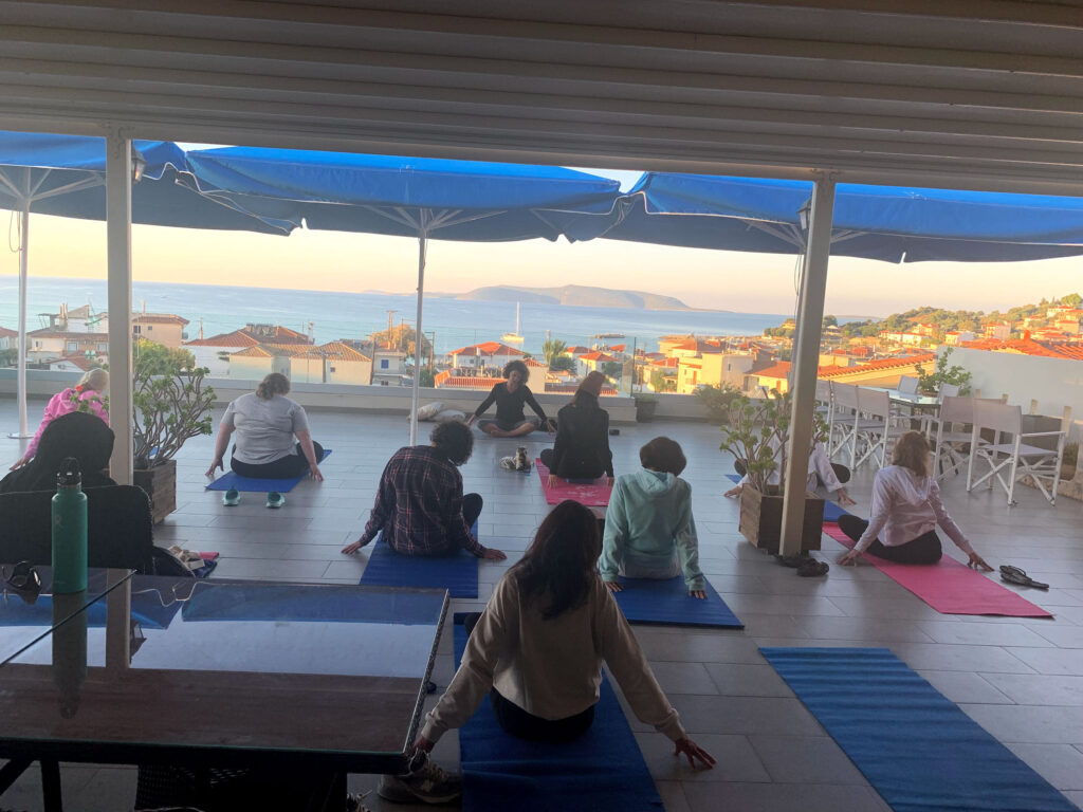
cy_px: 406
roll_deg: -2.0
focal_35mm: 26
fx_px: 813
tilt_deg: -6.4
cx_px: 542
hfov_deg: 67.3
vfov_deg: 53.1
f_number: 1.8
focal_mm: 4.25
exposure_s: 1/291
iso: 25
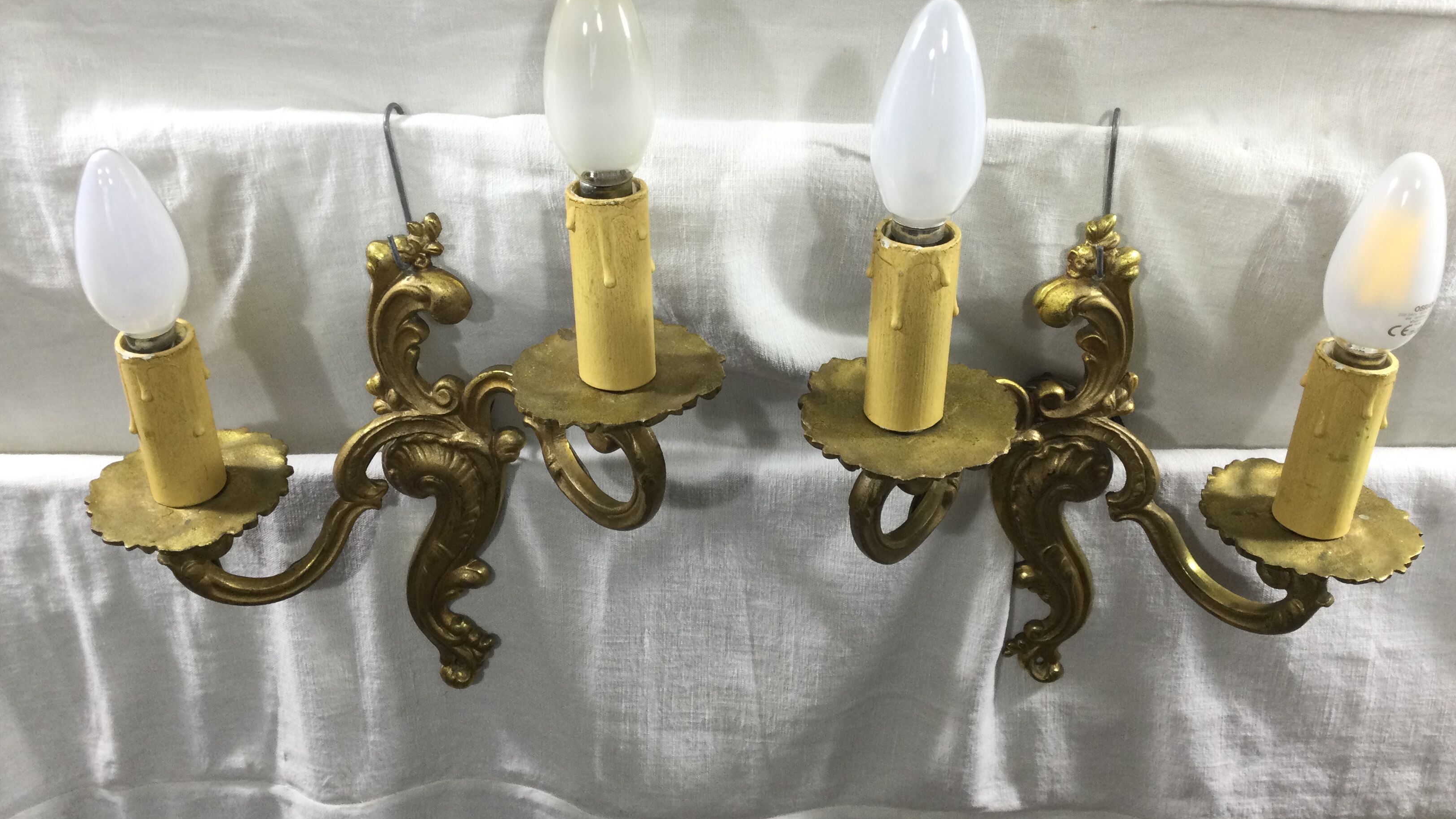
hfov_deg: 58.0
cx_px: 732
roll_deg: +0.6
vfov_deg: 34.5
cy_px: 325
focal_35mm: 34
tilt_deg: -28.1
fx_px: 1313
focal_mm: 3.3
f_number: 2.4
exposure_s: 1/33
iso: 32
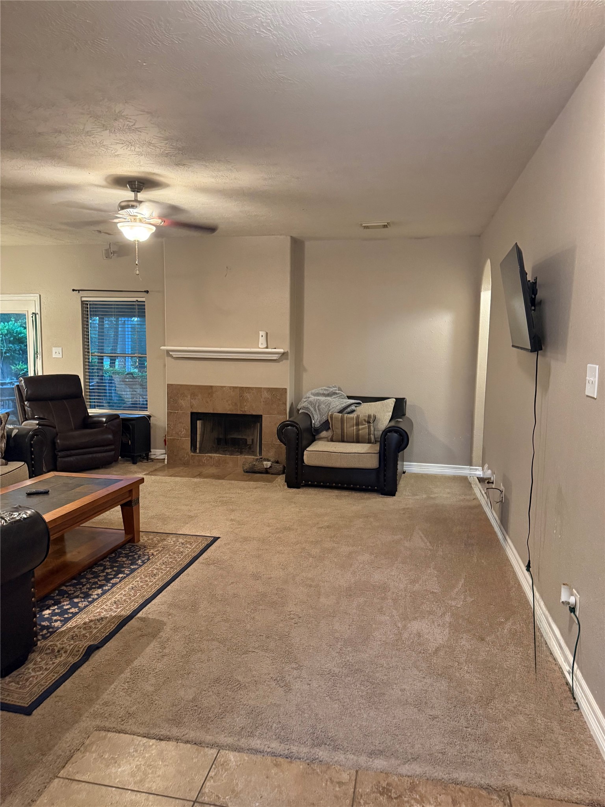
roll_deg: -1.9
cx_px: 302
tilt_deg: -5.7
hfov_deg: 56.8
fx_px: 559
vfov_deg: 71.6
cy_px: 404
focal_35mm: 24
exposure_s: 1/40
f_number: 1.78
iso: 800
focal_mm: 6.76
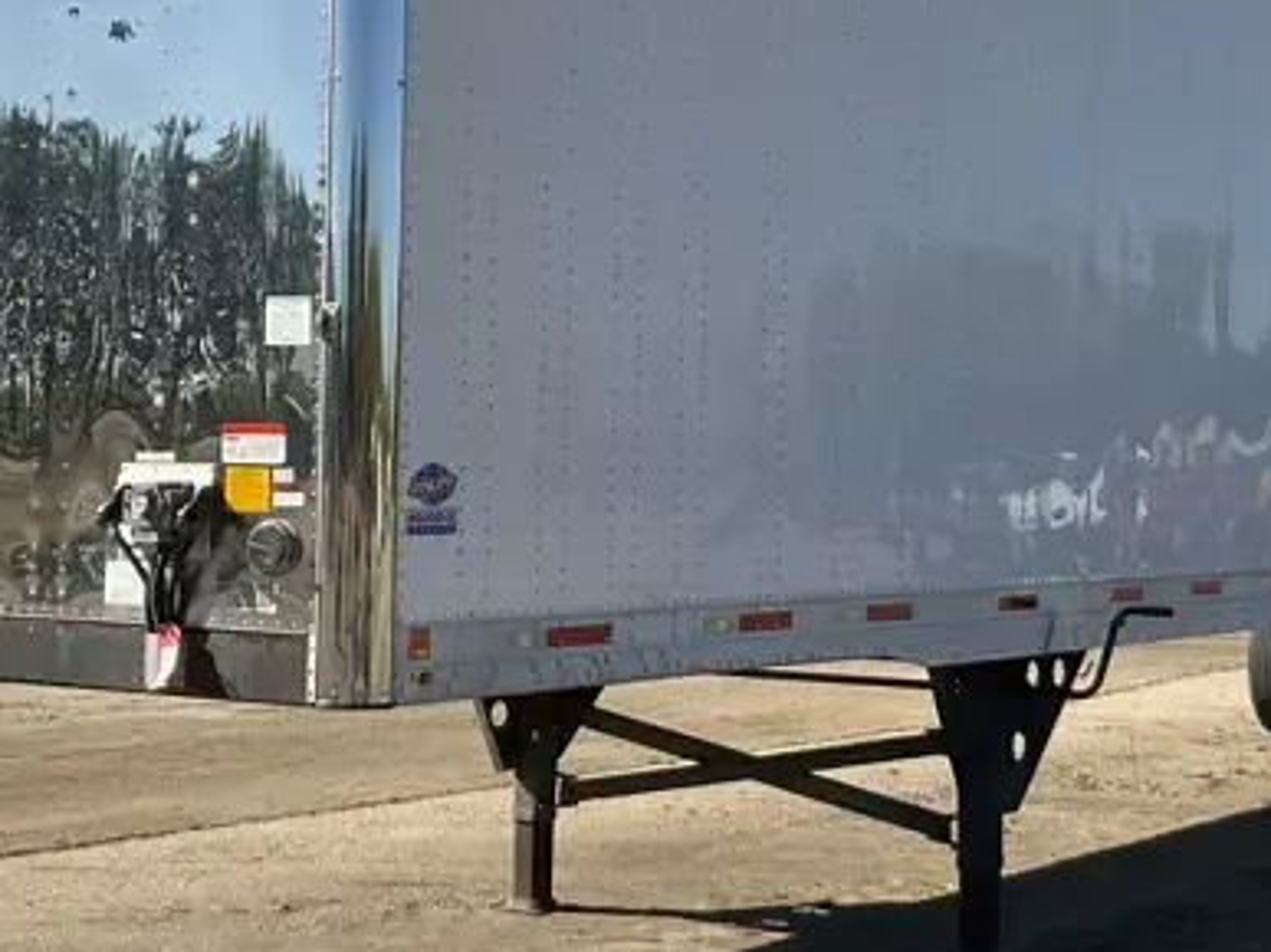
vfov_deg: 20.4
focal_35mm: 72
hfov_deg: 26.9
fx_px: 2643
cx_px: 867
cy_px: 384
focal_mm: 3
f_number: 1.8
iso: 25
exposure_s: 1/1912
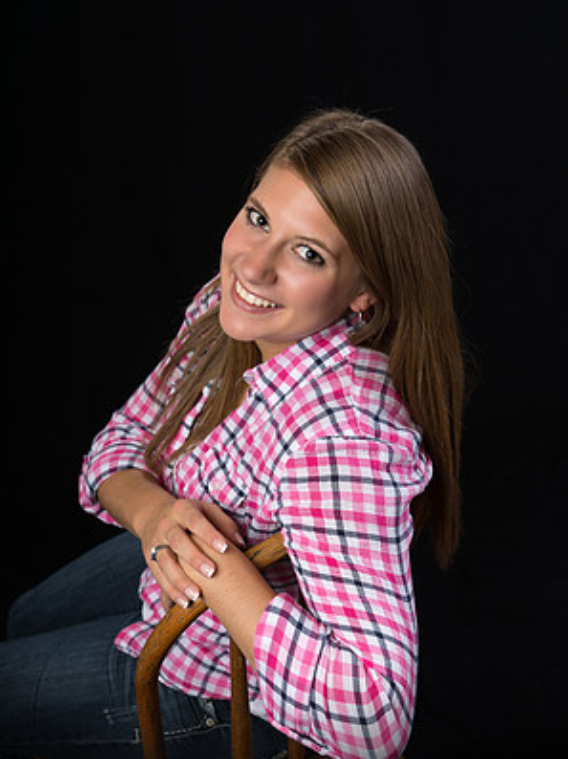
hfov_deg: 24.4
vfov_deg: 32.2
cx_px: 283
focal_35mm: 60
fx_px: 1315
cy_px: 400
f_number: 5.6
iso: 100
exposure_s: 1/160
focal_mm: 55
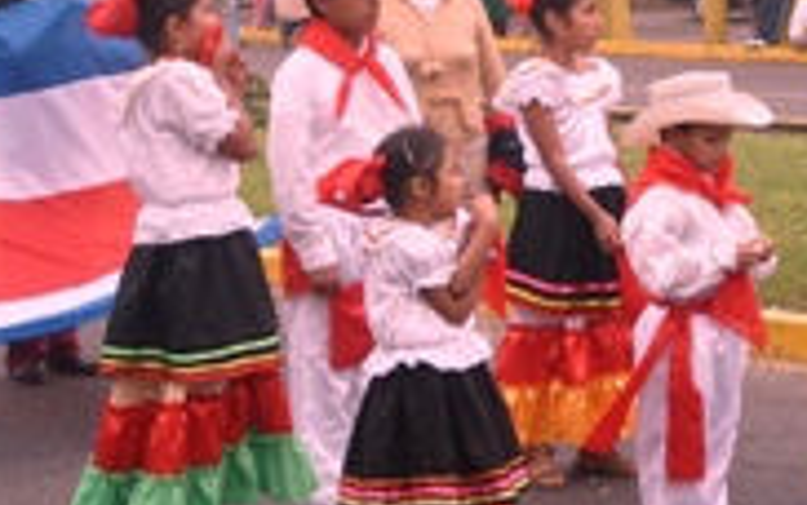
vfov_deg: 10.8
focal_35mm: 121
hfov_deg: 17.1
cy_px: 124
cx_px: 683
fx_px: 2663
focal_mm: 8.7
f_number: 3.3
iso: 80
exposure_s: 1/180
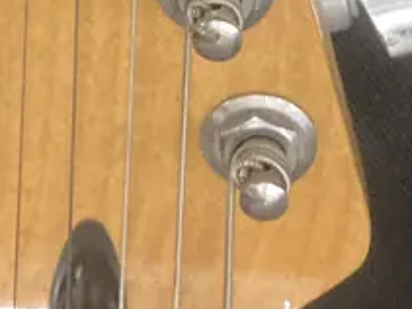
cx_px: -100
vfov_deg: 9.6
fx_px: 1618
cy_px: -436
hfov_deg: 14.0
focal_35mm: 136
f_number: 1.8
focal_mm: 3.99
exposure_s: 1/50
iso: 320
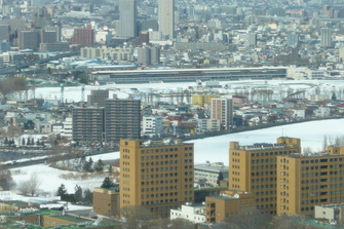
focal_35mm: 171
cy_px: 95
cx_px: 209
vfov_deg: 8.0
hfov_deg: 12.0
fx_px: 1633
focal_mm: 13.6
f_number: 4.4
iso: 100
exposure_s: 1/250
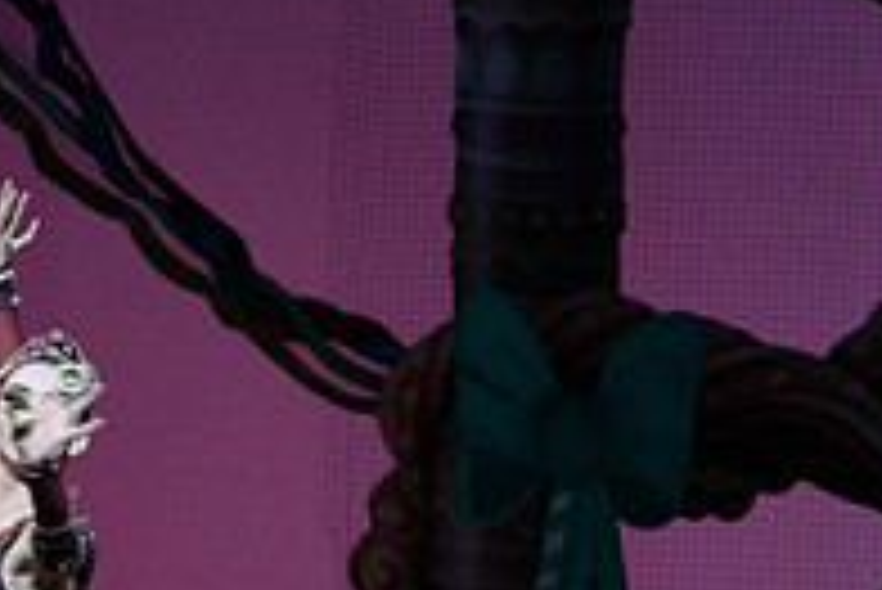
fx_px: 14514
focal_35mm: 592
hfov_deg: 3.5
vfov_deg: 2.3
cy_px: 678
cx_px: 140
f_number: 5.6
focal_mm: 200
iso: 3200
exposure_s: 1/320
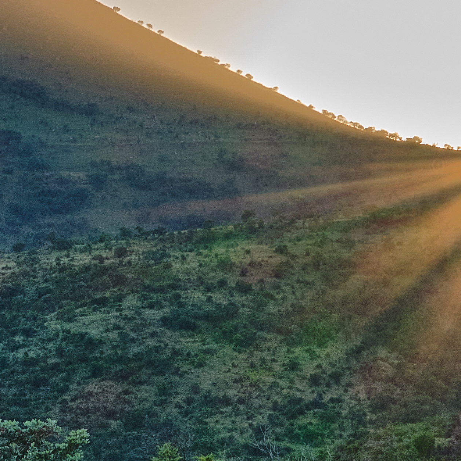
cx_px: -60
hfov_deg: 5.0
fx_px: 5289
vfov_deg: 5.0
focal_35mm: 351
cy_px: 233
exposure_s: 1/40
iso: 160
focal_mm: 55
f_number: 14
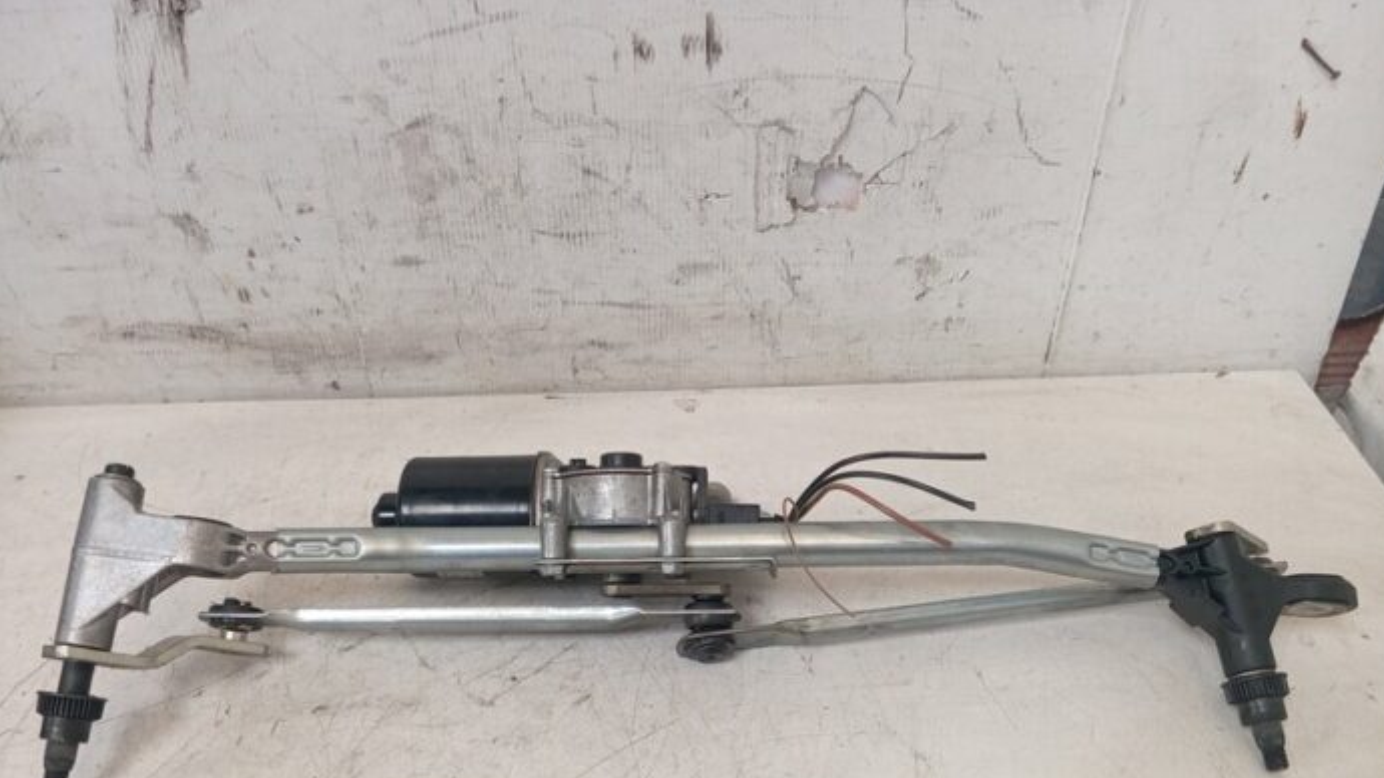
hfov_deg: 62.6
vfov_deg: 37.3
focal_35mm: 31
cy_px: 524
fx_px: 1138
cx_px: 700
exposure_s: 1/33.3
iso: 210
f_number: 1.8
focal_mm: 4.22
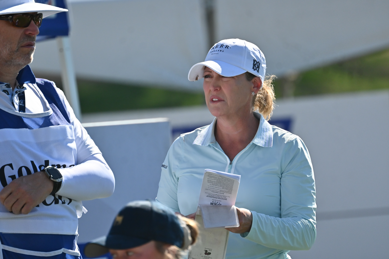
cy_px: 130
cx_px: 194
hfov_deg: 3.4
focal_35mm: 600
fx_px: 6483
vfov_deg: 2.3
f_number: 5.6
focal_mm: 400
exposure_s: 1/4000
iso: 900
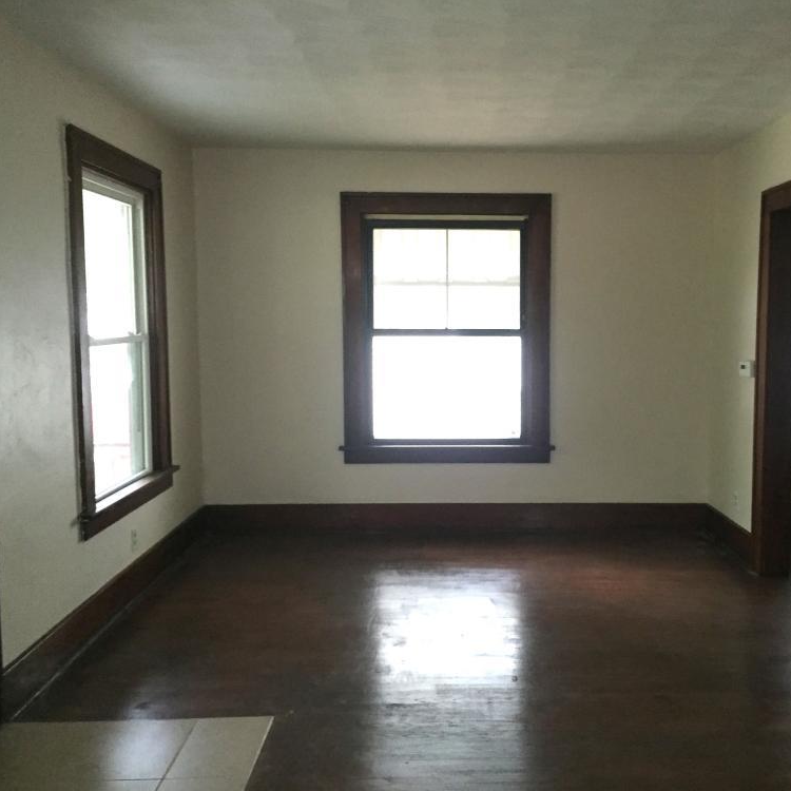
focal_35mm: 35
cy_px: 403
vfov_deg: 47.2
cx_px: 469
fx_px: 905
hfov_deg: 47.0
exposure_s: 1/24
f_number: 2.2
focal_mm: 4.15
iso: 250
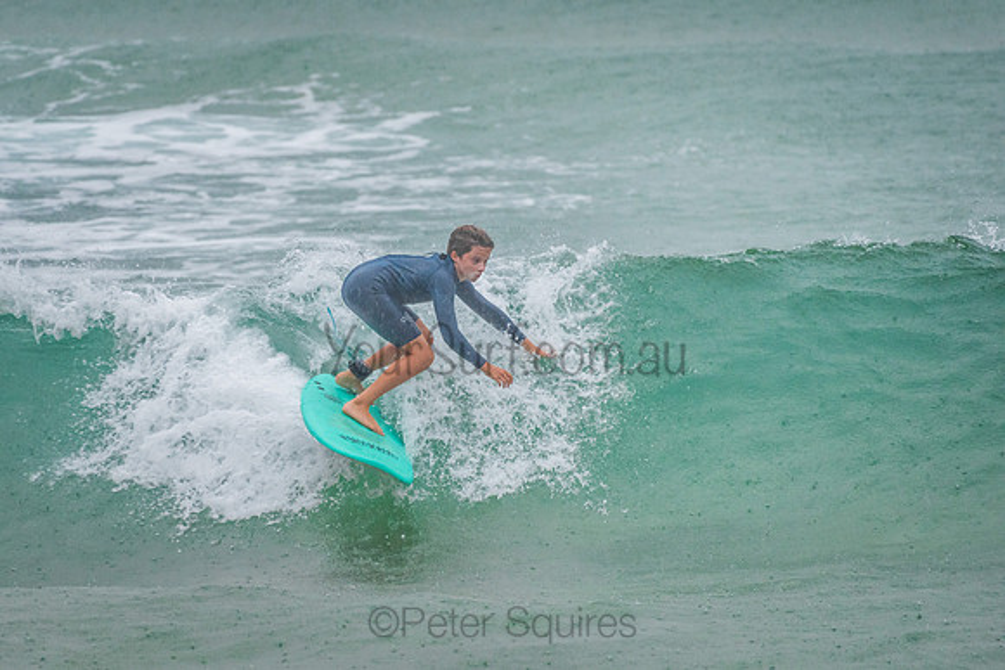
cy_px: 383
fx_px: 17117
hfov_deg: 3.4
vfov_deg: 2.2
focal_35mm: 613
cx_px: 389
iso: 720
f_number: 5.6
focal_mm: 500
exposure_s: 1/320
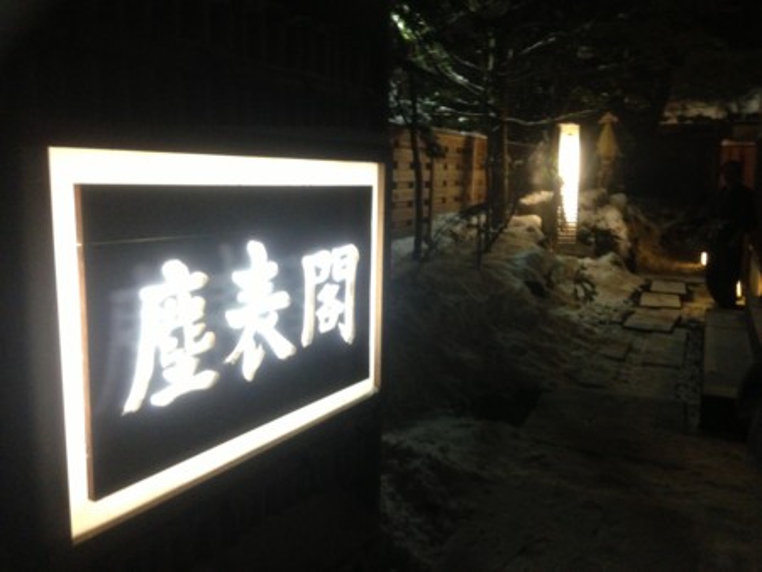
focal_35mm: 33
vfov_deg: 43.0
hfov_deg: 55.3
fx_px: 727
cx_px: 381
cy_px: 286
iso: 400
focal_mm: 4.13
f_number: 2.4
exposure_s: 1/20
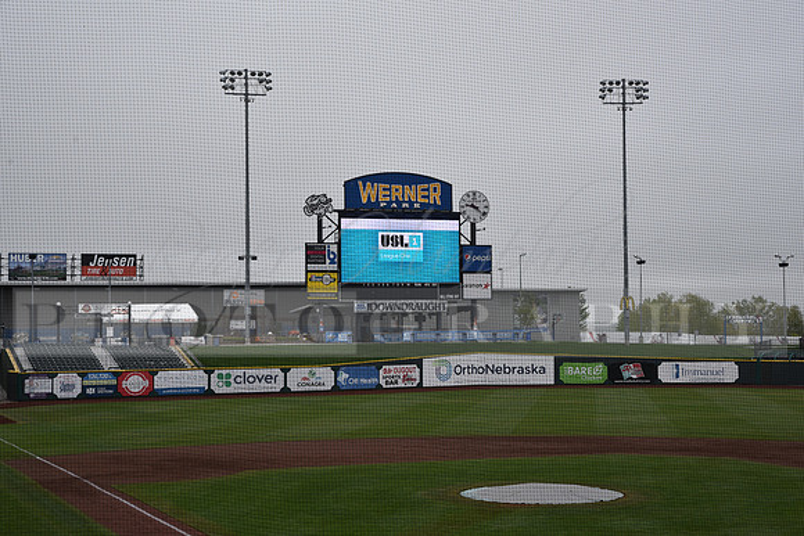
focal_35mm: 70
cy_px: 268
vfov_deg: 19.5
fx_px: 1564
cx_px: 402
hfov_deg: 28.8
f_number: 10
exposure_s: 1/400
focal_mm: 70
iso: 400
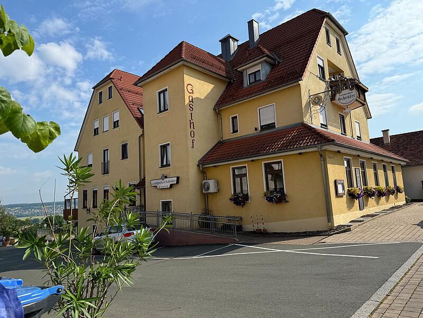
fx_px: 293
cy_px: 159
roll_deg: +3.0
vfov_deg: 56.8
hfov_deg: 71.6
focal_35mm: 24
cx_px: 212
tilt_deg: +8.0
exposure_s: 1/4049
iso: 80
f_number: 1.78
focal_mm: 6.76
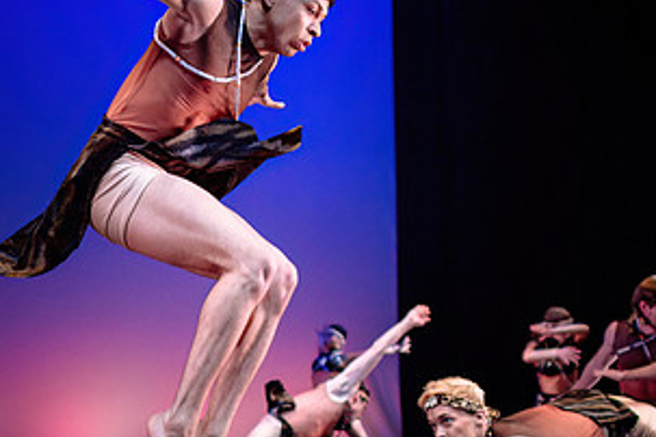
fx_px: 966
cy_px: 329
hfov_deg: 37.5
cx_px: 309
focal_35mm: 53
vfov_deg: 25.2
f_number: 1.4
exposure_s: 1/500
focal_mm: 24
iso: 1000
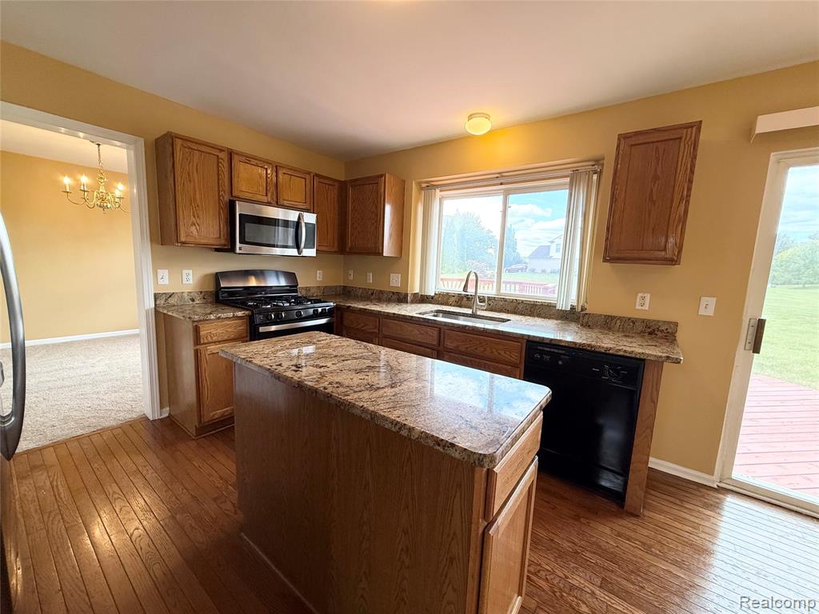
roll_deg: -2.3
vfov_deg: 85.7
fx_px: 331
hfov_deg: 102.1
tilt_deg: -7.7
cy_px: 307
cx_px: 410
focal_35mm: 14
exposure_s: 1/120
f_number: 2.2
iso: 100
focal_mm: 2.22
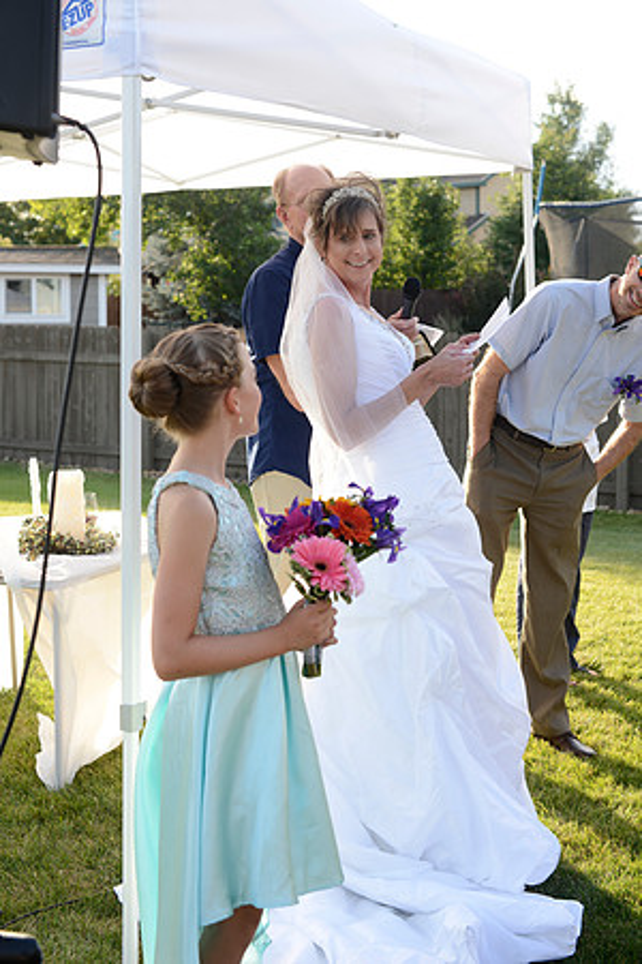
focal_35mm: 50
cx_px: 321
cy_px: 482
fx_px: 1337
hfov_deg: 27.0
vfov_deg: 39.6
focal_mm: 50
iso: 200
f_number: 5
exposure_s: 1/200
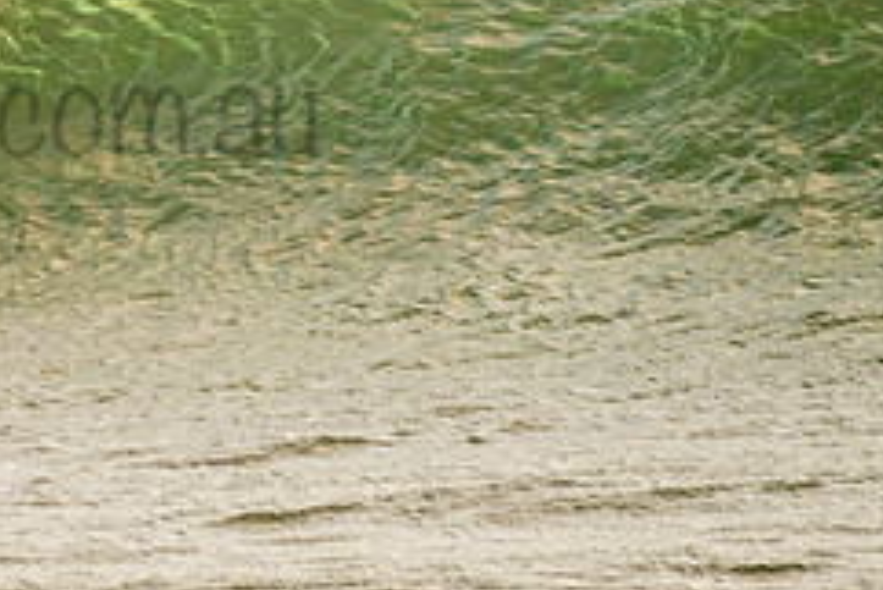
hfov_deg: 1.4
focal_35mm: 1477
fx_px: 36248
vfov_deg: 0.9
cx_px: -169
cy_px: 37
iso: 360
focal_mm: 500
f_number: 5.6
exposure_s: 1/500
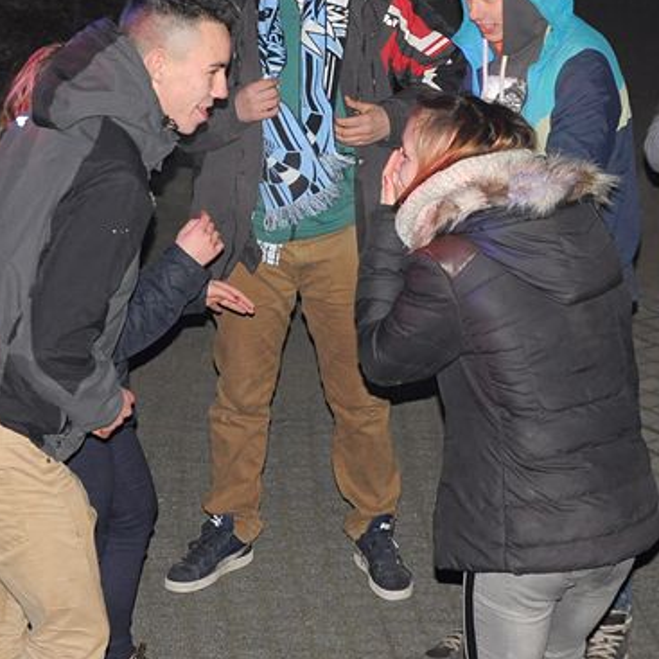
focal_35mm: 112
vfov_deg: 15.5
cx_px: 418
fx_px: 2412
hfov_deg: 15.5
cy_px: 252
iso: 1250
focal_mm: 38
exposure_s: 1/60
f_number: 4.5
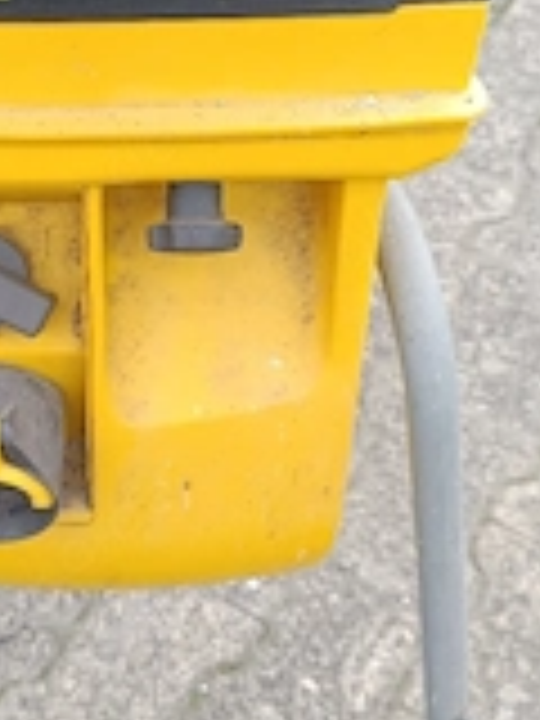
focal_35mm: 60
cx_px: 144
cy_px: 270
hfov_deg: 24.2
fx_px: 1248
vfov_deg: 32.0
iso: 67
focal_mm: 6.14
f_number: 1.65
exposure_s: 1/101
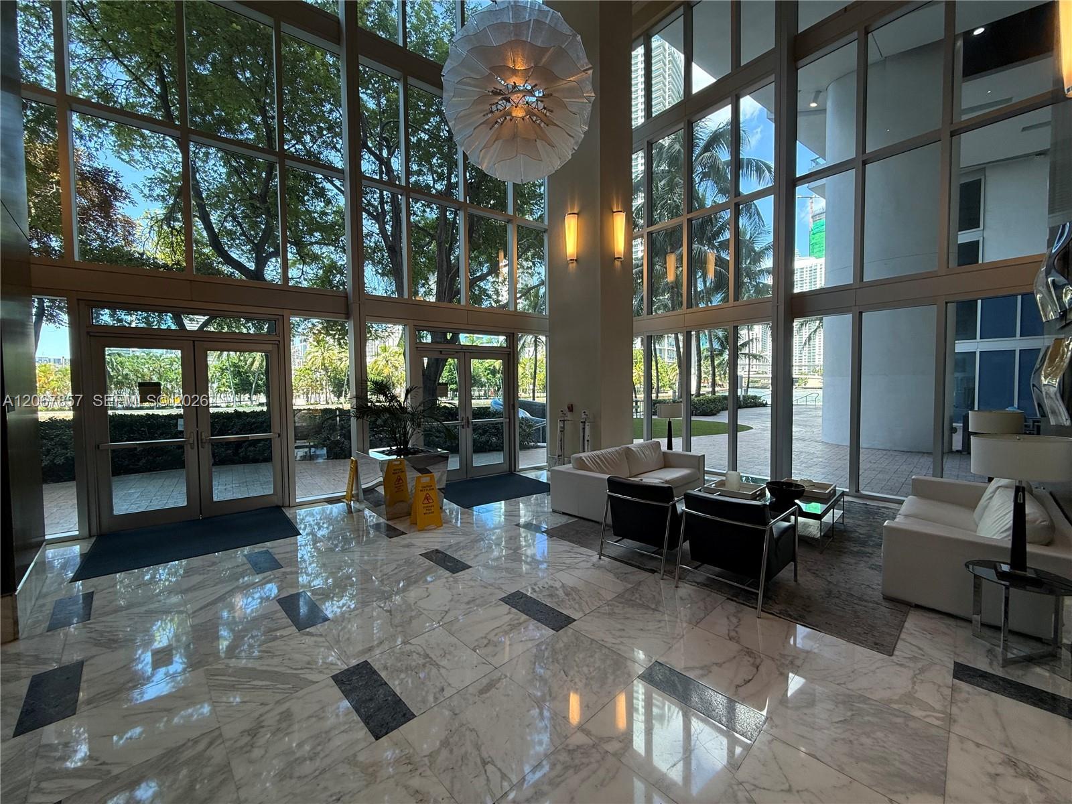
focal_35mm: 14
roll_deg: +0.3
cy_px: 402
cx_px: 536
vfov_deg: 85.7
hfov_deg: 102.1
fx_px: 434
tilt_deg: -2.1
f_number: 2.2
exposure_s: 1/120
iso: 100
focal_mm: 2.22
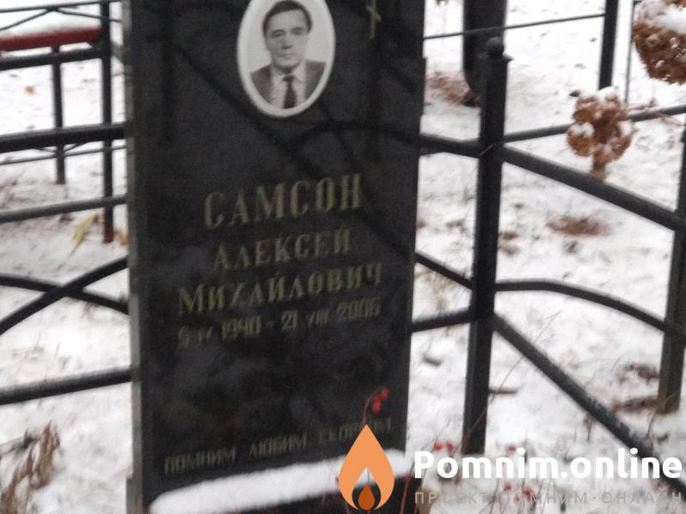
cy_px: 257
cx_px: 343
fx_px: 1031
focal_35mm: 52
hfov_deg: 36.8
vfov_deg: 28.0
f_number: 2.6
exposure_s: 1/30
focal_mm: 5.99
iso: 800
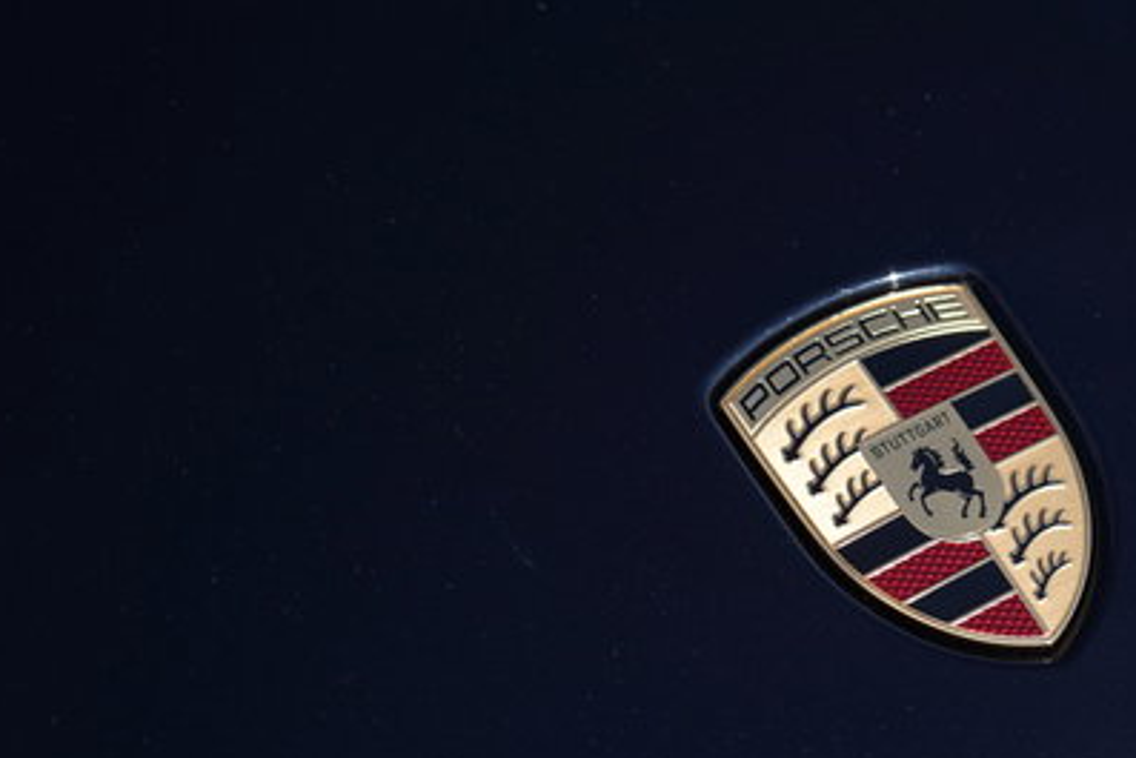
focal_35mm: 203
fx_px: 6408
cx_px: 921
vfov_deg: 6.8
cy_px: 432
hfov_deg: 10.1
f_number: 4
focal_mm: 105
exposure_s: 1/1000
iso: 100
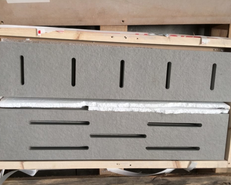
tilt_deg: -78.6
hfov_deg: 57.1
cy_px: 94
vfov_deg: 47.2
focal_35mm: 31
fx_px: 212
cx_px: 111
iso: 25
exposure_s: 1/50
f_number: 2.2
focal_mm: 4.15
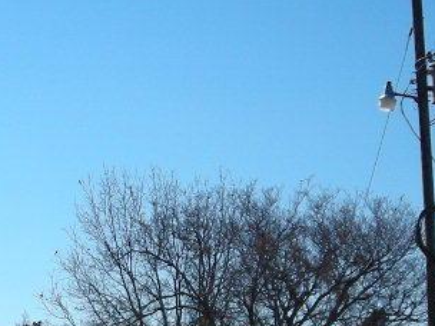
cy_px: 385
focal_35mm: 128
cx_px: 89
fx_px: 1609
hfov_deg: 15.3
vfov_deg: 11.4
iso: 50
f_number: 6.4
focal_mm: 6.3
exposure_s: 1/304
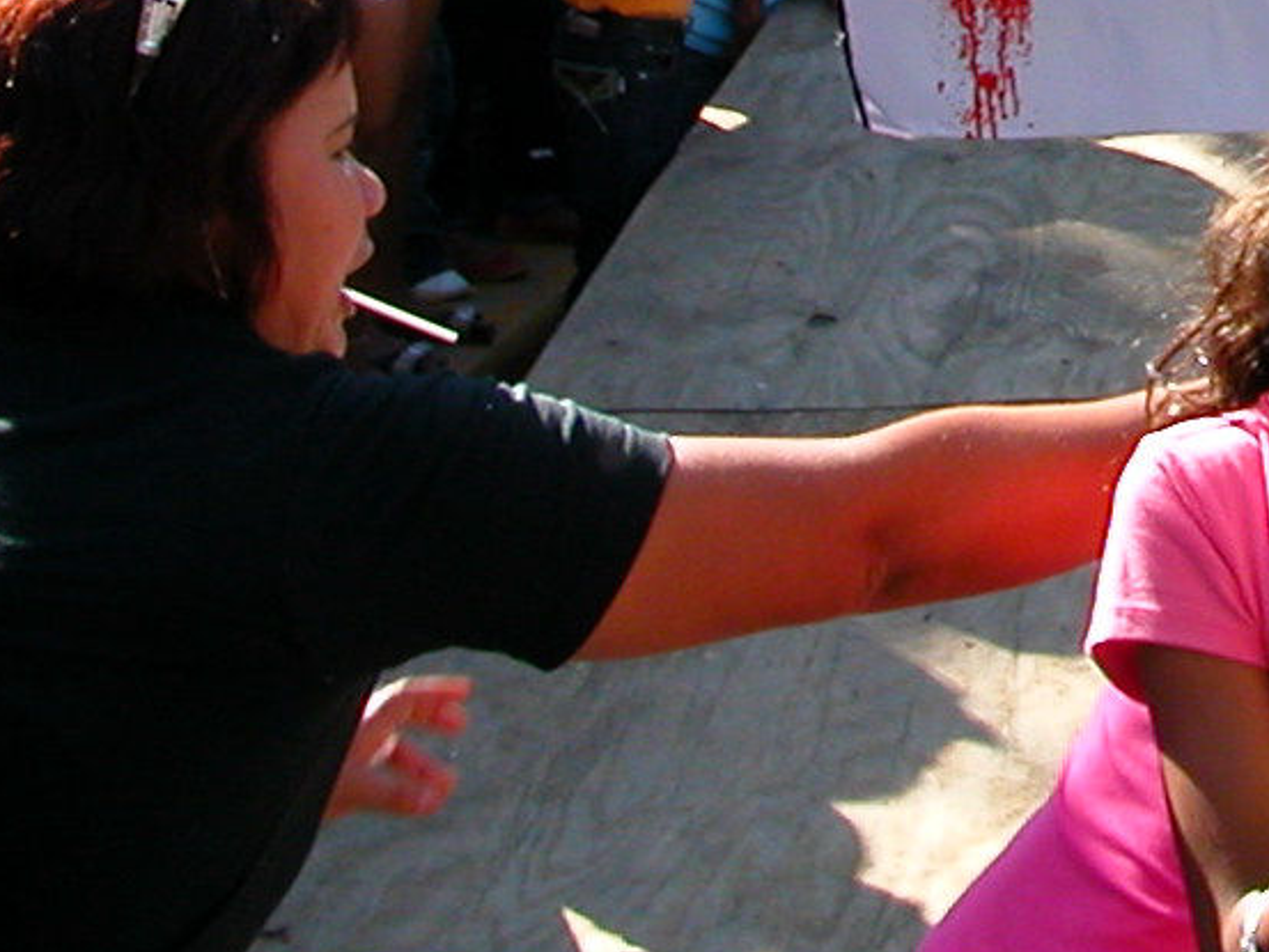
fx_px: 3923
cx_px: 1714
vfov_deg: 13.3
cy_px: -342
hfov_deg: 17.1
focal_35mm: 107
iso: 100
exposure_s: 1/178
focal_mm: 5.6
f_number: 4.5
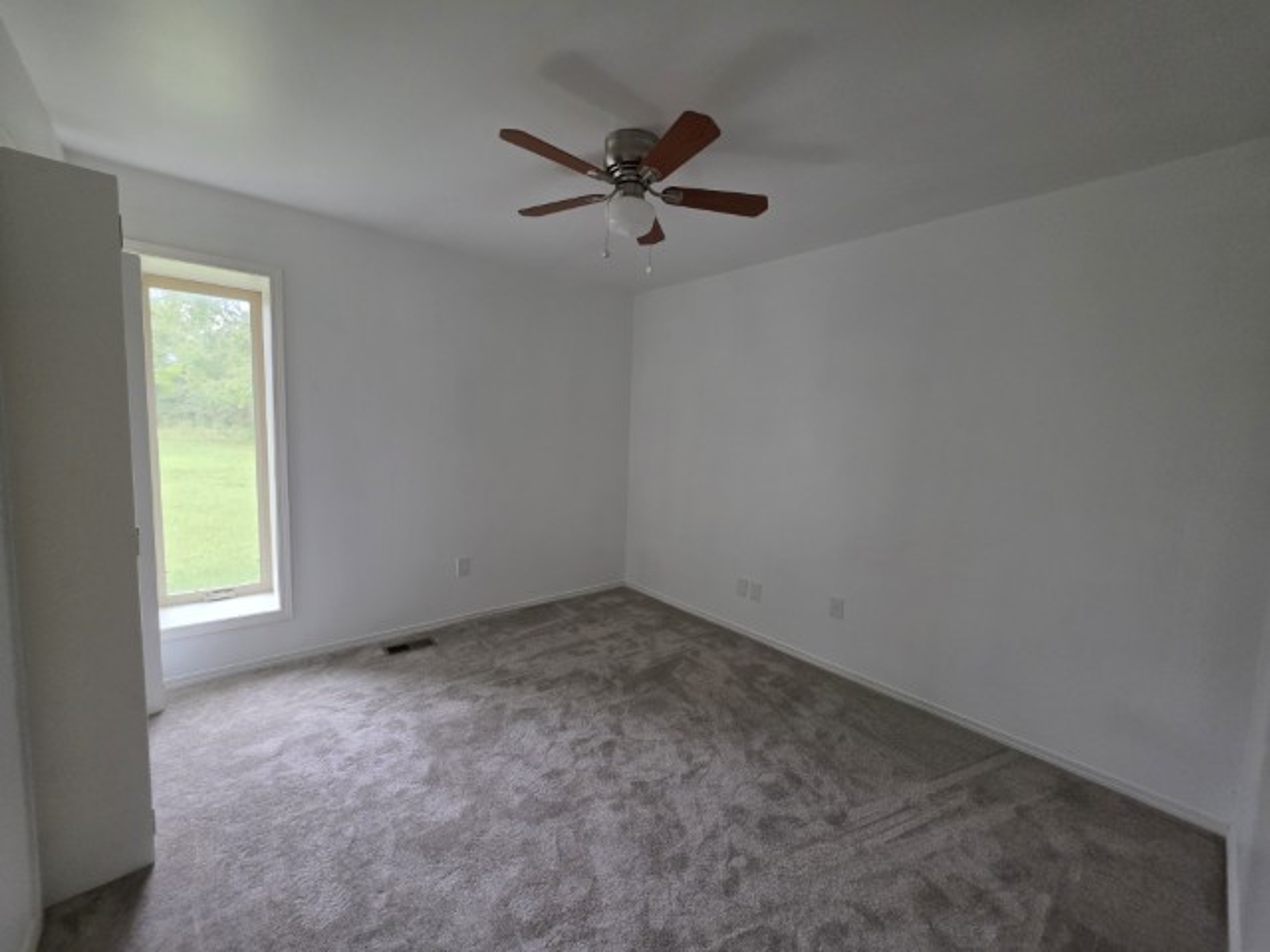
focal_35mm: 13
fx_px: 477
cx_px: 635
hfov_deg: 106.2
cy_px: 476
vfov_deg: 89.9
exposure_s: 1/100
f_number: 1.9
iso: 250
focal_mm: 2.2
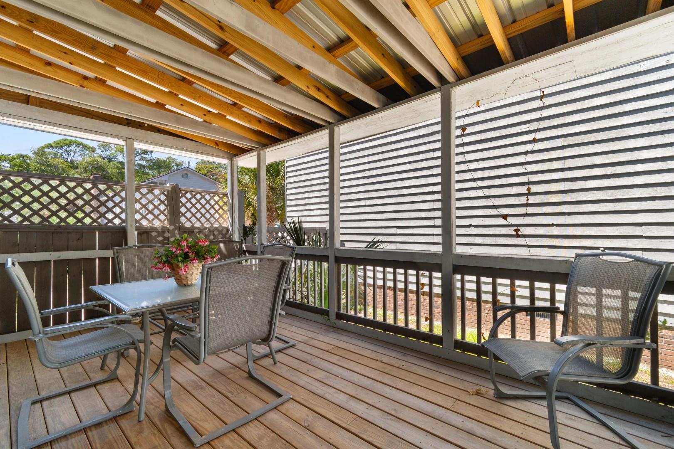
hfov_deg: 100.4
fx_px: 281
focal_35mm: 15
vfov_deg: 77.3
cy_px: 224
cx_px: 337
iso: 100
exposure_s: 1/80
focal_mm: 10
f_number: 4.5
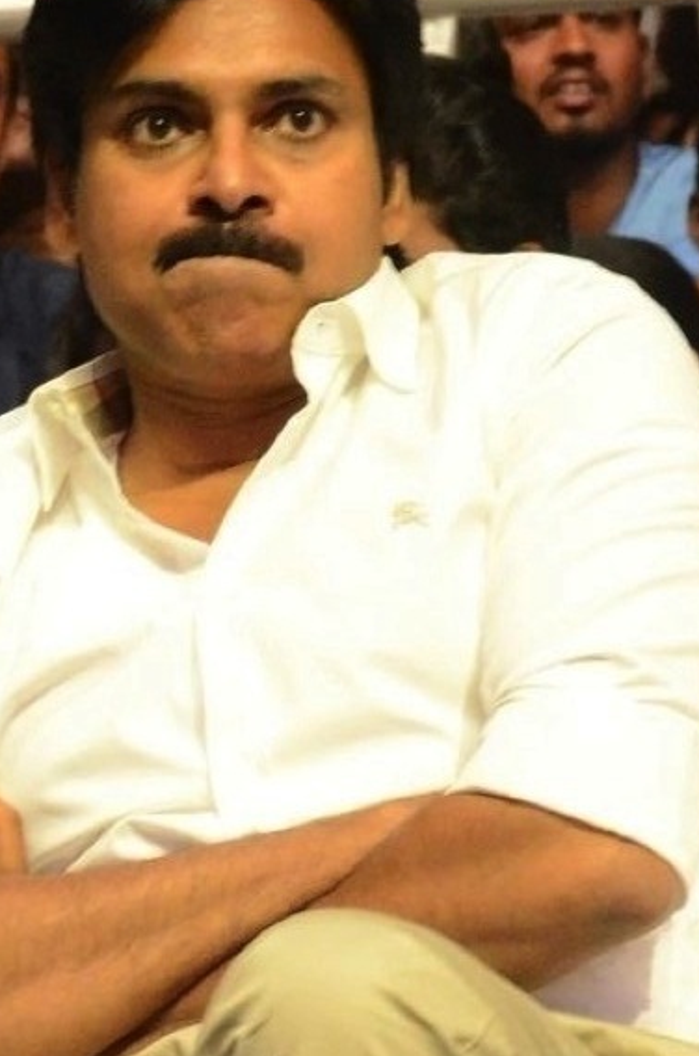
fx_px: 9804
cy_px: 1269
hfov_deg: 4.1
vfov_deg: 6.1
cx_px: 177
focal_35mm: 335
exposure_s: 1/100
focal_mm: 70
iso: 5000
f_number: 5.6
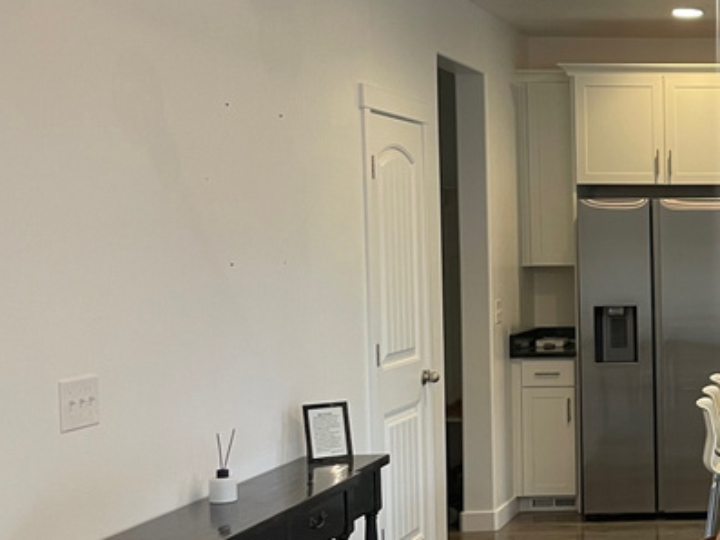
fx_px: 1394
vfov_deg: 21.9
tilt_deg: -3.8
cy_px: 337
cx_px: 880
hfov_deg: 25.7
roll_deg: +0.7
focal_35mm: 67
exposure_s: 1/60
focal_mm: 4.2
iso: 125
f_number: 1.6
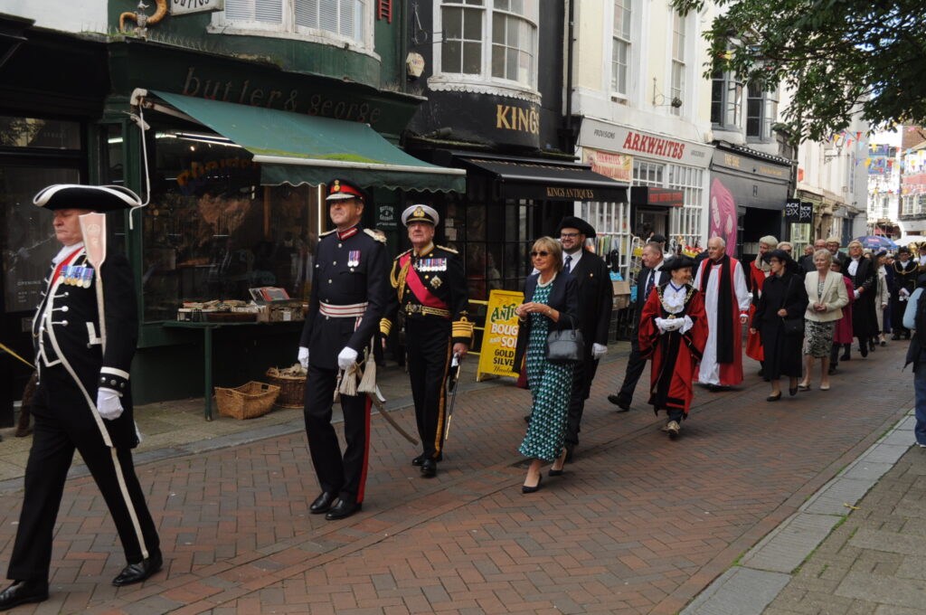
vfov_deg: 36.8
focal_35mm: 36
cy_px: 308
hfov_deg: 53.2
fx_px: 925
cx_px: 463
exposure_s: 1/200
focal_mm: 24
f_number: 7.1
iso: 400
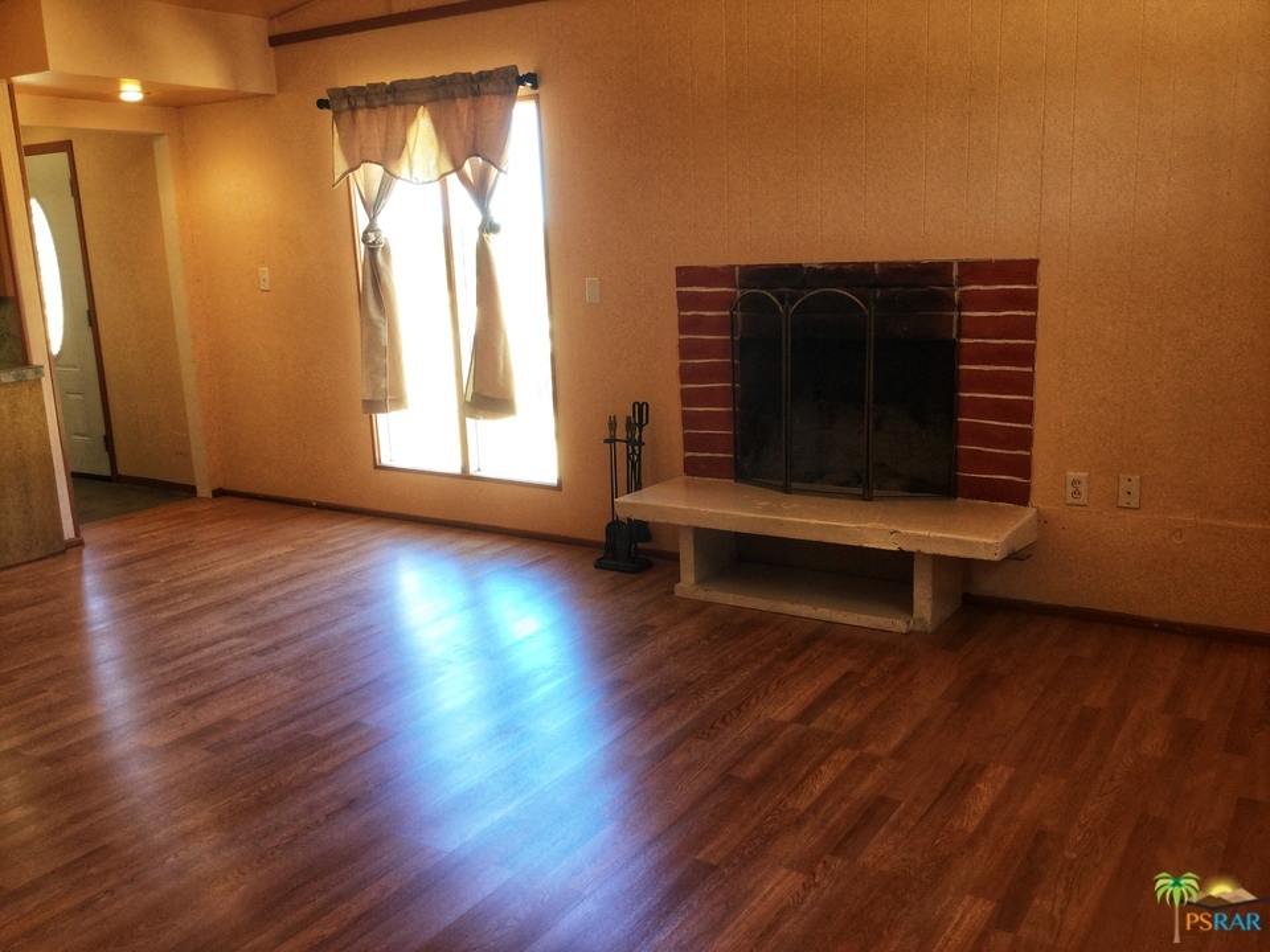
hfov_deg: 58.4
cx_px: 635
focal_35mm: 31
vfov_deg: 45.4
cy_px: 476
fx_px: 1137
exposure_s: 1/30
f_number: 2.4
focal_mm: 3.3
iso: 32
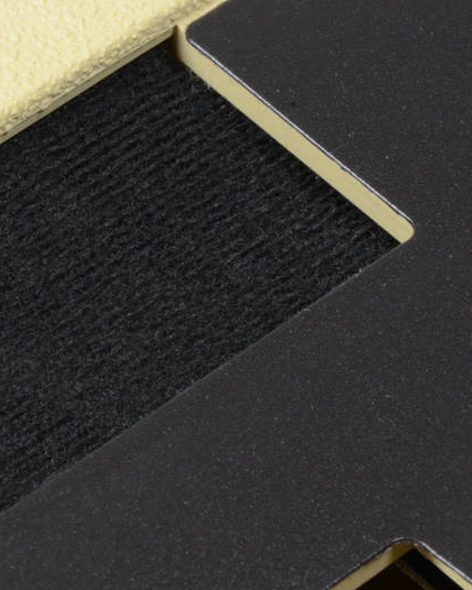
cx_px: 76
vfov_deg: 10.6
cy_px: 294
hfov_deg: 8.5
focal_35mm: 182
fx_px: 3172
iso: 800
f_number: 25
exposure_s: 1/8
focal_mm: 85
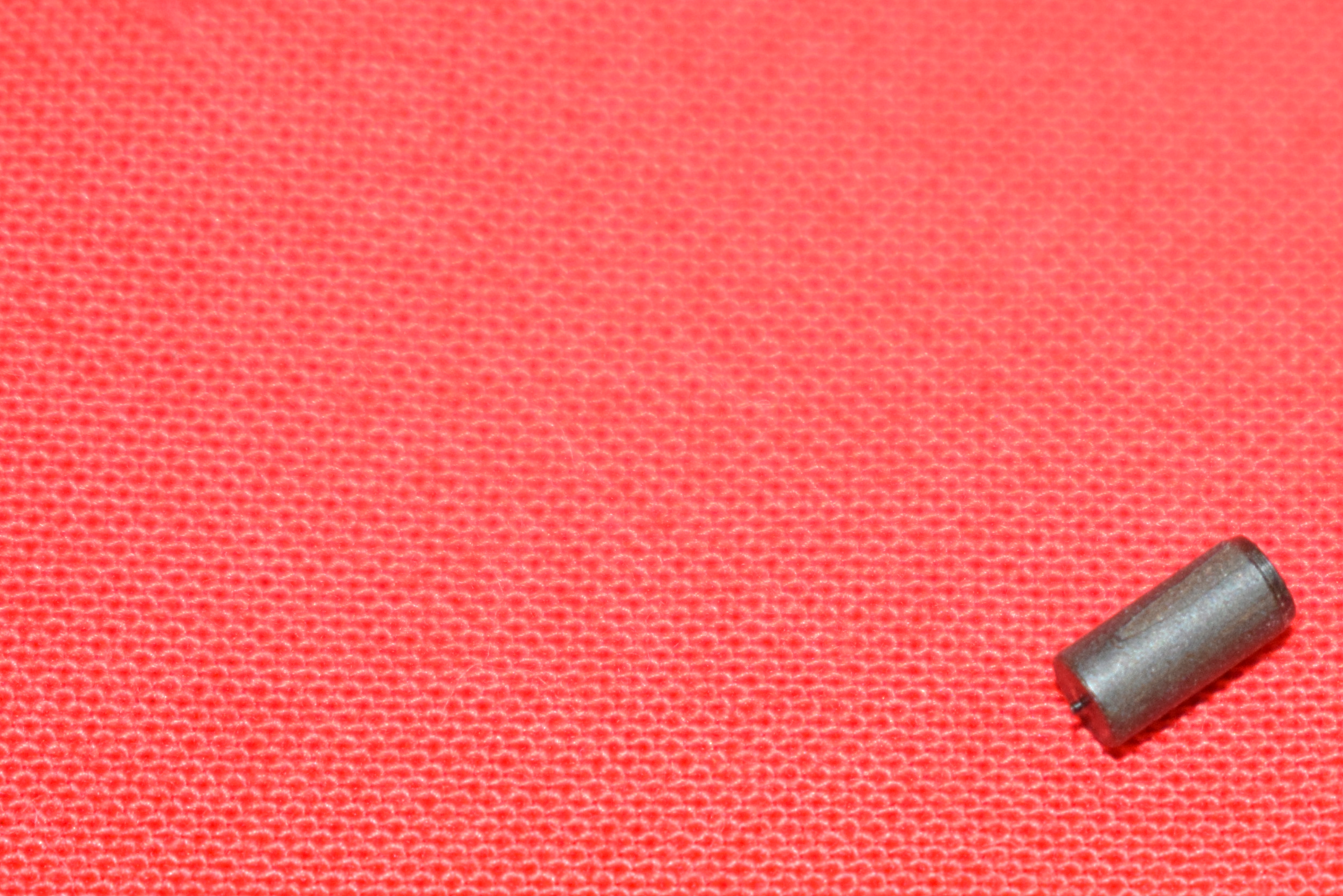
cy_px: 690
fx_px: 5556
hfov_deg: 13.7
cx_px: 1133
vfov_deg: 9.2
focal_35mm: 149
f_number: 5.6
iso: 1600
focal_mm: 55
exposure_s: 1/80
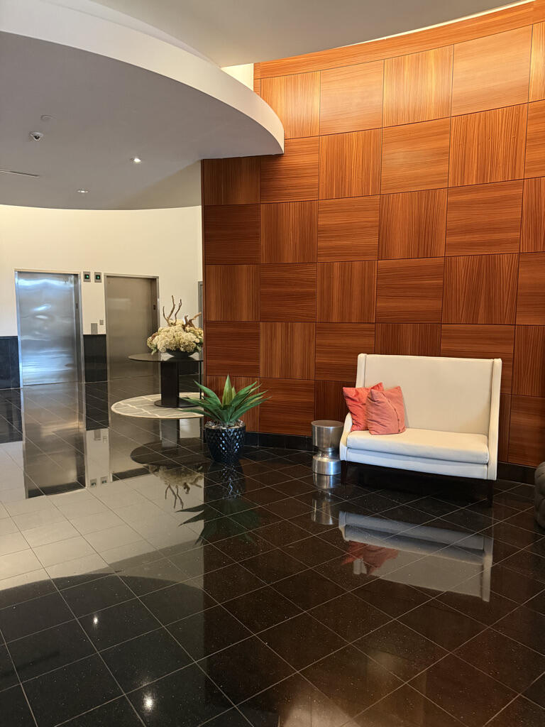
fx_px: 504
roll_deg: -1.3
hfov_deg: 56.8
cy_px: 364
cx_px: 272
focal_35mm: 24
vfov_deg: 71.6
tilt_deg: -5.9
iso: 800
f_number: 1.78
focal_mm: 6.76
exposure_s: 1/40
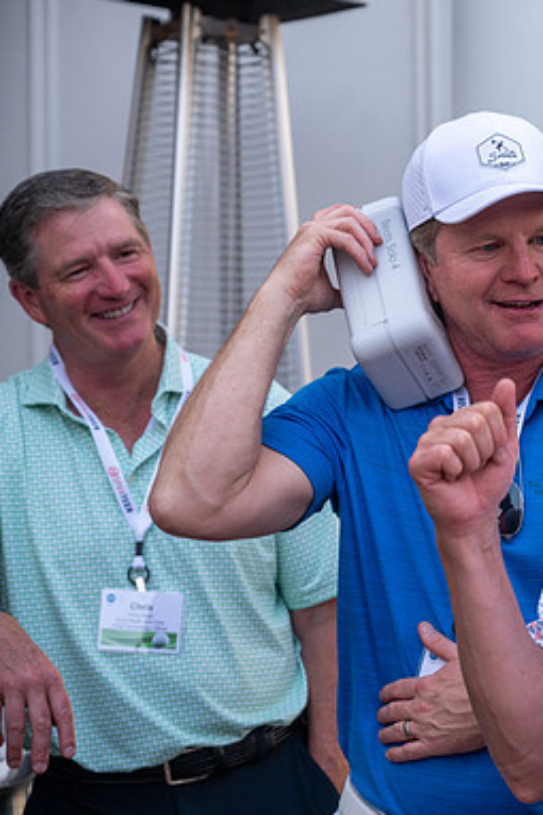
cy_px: 406
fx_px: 2400
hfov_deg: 12.7
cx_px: 594
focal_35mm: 106
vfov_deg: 19.3
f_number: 4
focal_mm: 70
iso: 500
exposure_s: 1/500
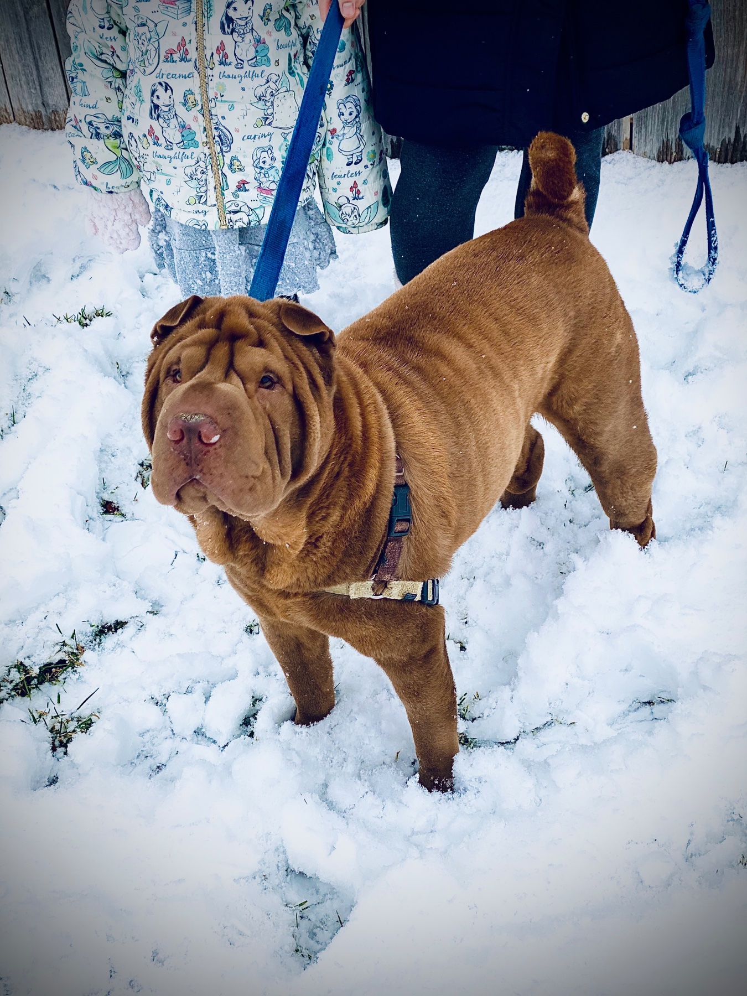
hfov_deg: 28.0
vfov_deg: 36.8
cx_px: 374
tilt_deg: -34.5
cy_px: 498
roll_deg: +5.8
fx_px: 1496
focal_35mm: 52
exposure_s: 1/959
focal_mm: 6
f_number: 2
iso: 20
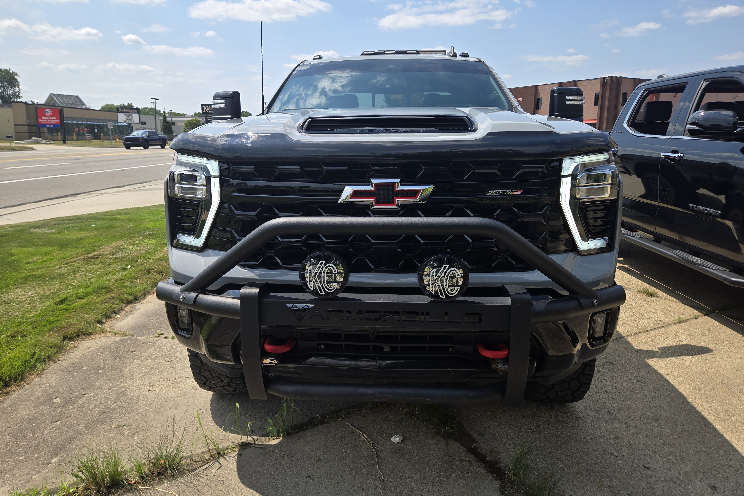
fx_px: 496
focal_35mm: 24
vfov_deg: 53.0
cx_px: 372
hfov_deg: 73.7
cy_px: 220
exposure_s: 1/1550
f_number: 1.8
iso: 25
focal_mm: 5.4
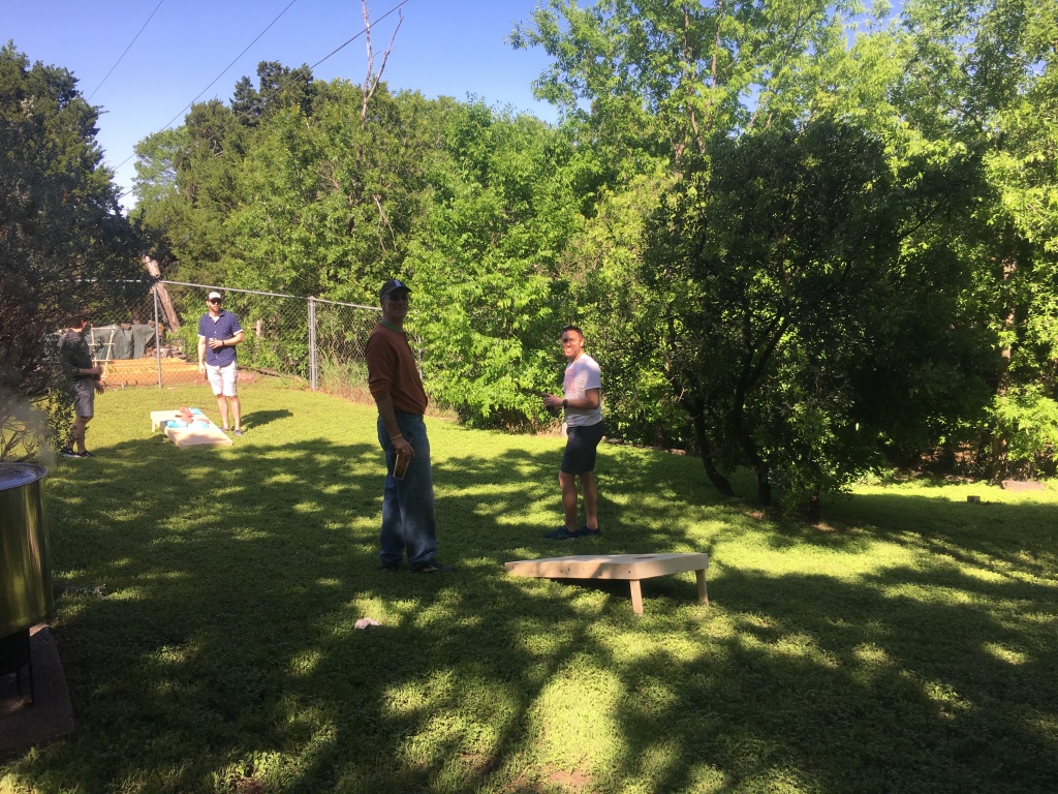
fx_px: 886
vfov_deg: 48.2
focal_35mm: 29
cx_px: 529
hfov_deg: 61.7
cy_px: 397
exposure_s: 1/574
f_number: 2.2
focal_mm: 4.15
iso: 25
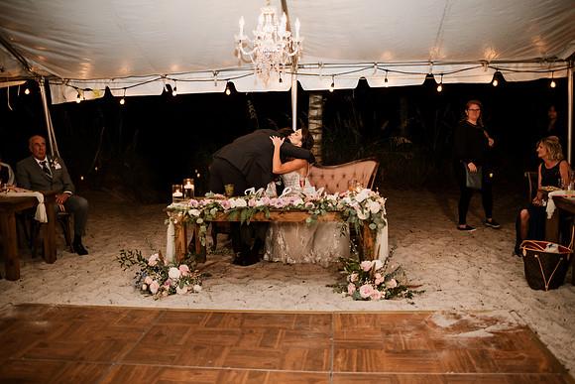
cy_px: 192
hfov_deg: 54.4
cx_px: 288
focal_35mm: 35
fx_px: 559
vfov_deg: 37.9
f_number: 2
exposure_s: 1/160
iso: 500
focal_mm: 35
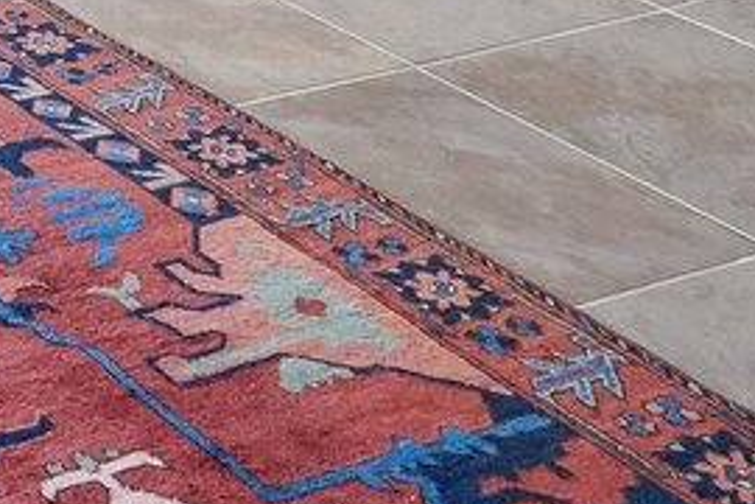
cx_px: -587
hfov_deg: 17.1
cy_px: -854
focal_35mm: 99
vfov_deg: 10.8
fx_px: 2076
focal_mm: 16.5
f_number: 8
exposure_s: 1/30
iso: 400
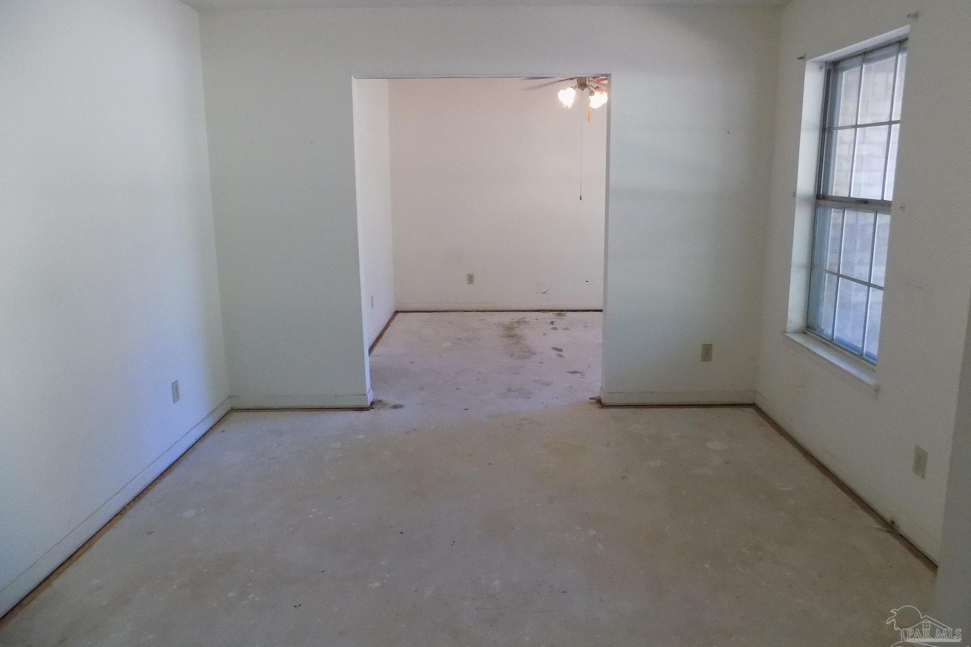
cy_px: 292
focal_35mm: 24
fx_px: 647
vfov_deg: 53.1
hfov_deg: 73.7
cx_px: 485
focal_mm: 4
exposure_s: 1/30
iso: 400
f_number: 3.1
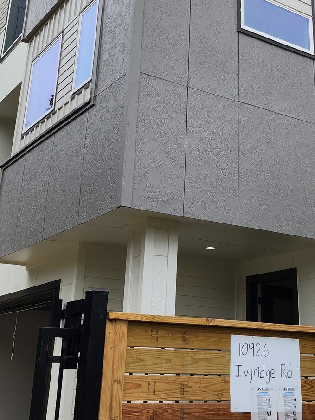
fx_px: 631
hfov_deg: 27.9
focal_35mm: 52
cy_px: 123
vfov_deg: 36.2
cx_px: 205
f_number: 1.8
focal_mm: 6.4
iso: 12
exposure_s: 1/838
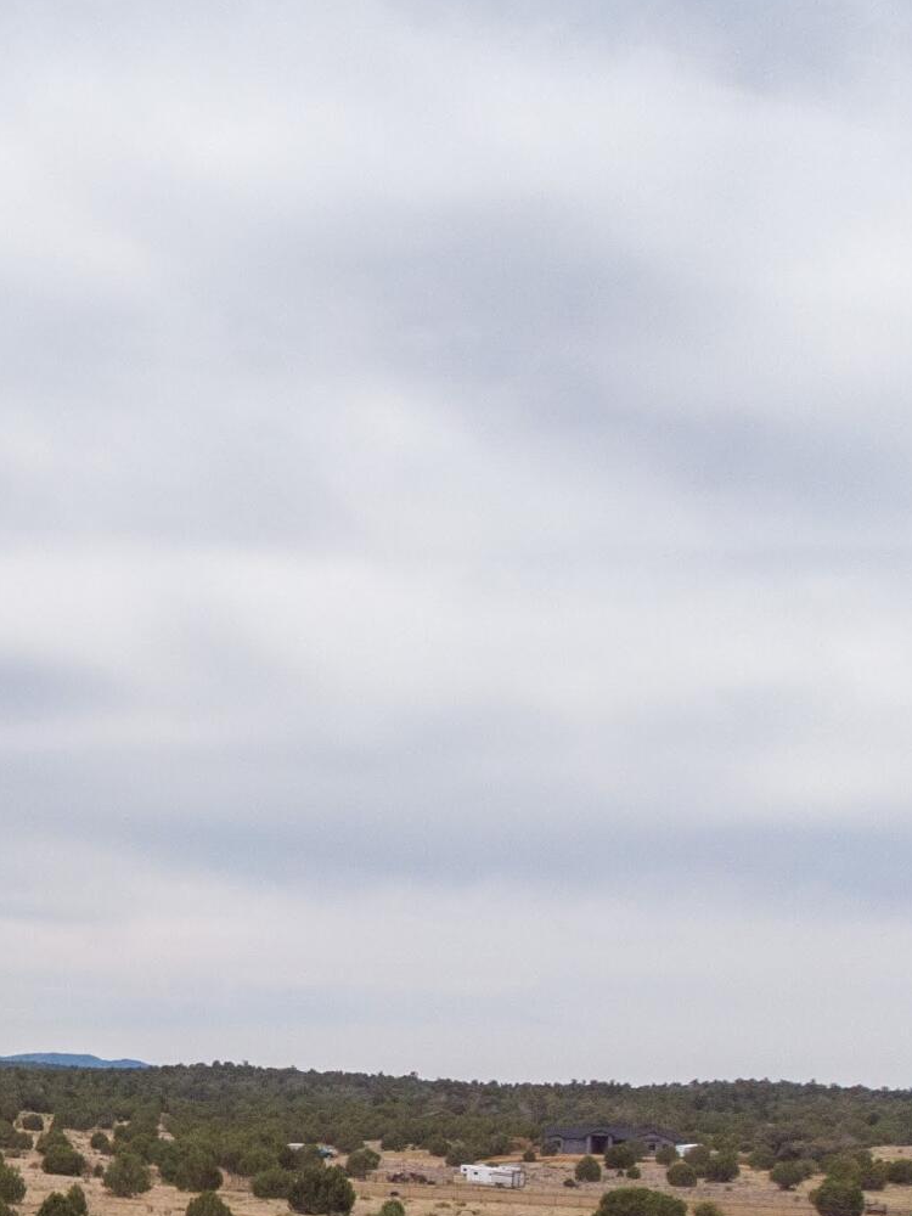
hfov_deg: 17.8
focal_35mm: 72
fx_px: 2529
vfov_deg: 26.1
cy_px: 1118
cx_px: -535
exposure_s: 1/2000
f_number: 2.8
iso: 103
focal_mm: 4.5
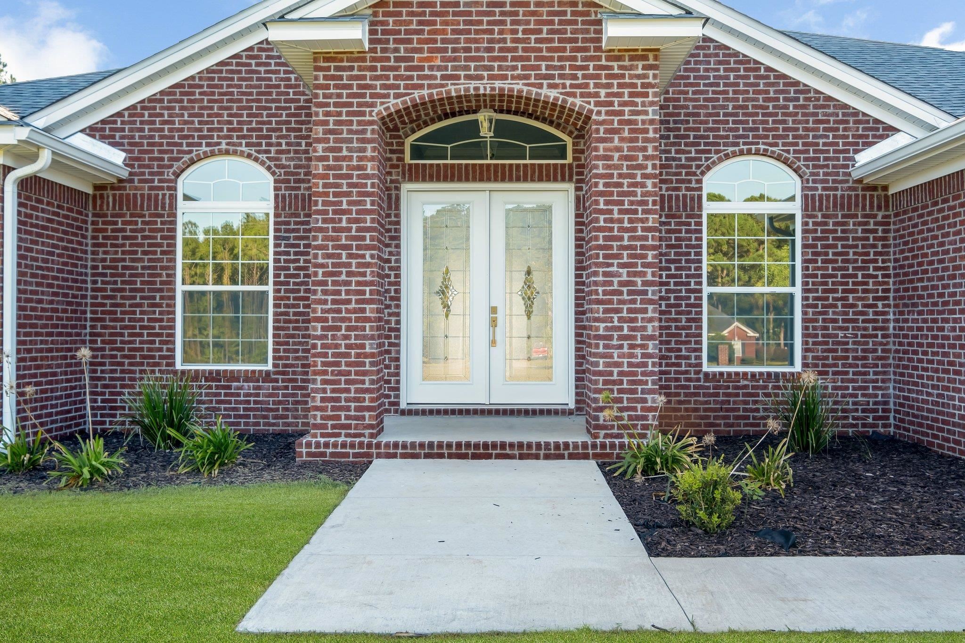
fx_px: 884
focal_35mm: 33
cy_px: 322
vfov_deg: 40.0
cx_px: 482
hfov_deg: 57.2
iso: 250
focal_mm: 21.9
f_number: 8
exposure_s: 1/60
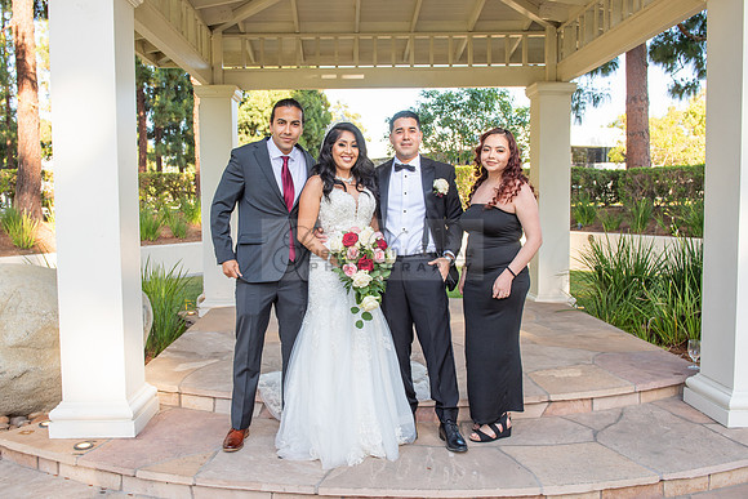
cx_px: 349
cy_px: 246
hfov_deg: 58.2
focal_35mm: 32
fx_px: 671
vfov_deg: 40.8
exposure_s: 1/160
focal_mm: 28
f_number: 5.6
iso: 200
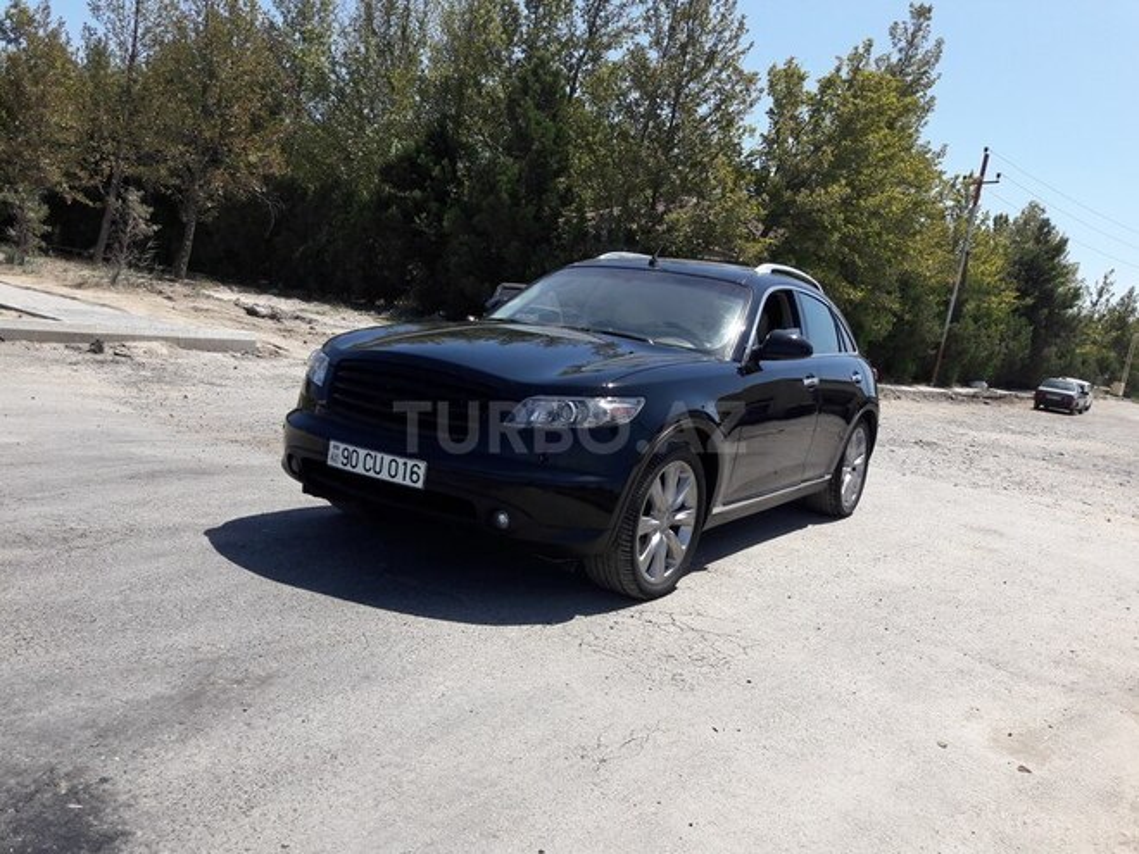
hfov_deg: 63.4
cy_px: 427
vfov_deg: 49.7
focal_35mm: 28
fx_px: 921
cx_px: 570
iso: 40
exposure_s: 1/1595
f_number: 1.9
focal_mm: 3.7
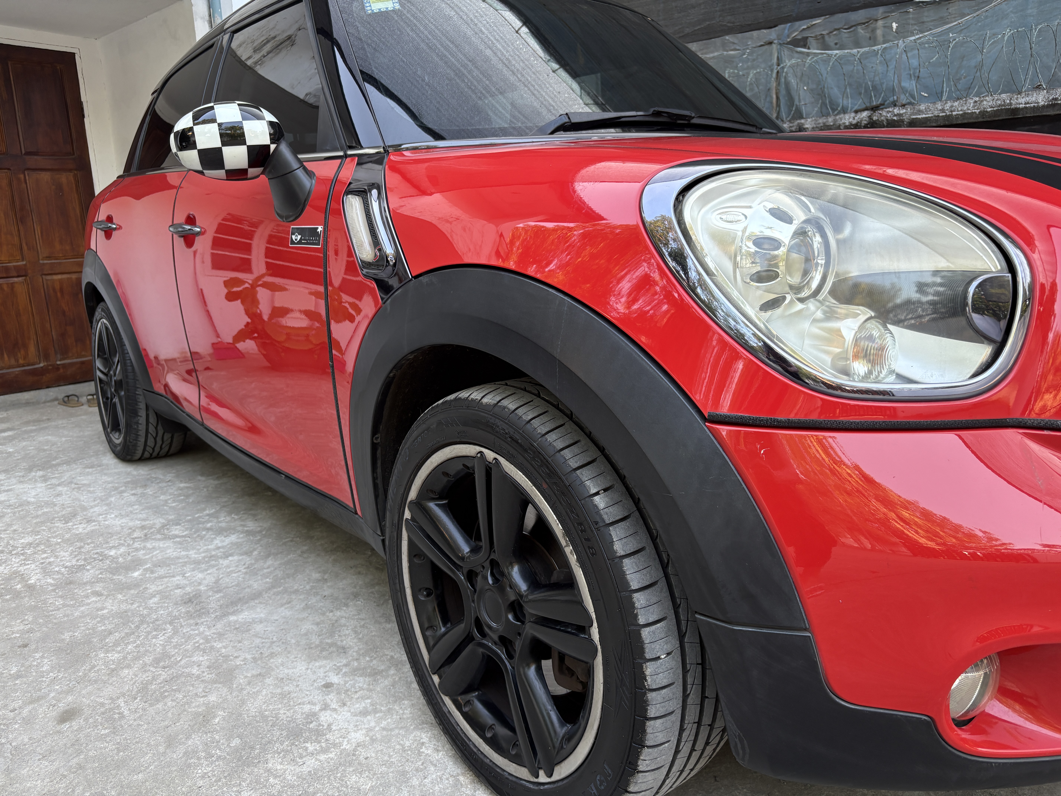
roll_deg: +2.7
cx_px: 530
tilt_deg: -11.4
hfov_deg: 67.3
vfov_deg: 53.1
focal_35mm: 26
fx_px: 797
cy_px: 398
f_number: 1.6
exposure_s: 1/145
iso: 80
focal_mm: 5.96
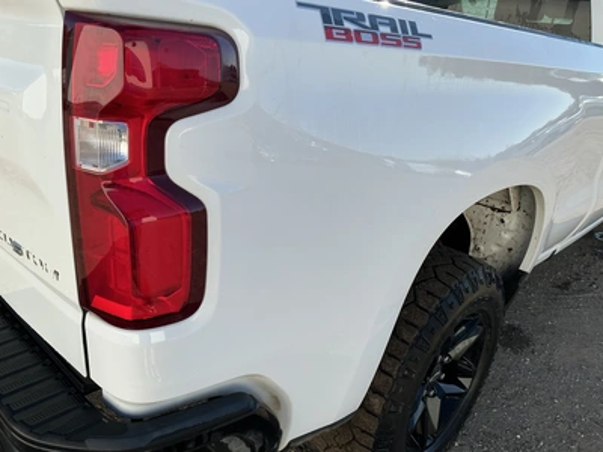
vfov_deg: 49.7
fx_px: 488
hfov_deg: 63.4
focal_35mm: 28
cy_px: 226
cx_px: 302
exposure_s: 1/1250
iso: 25
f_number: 1.8
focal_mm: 3
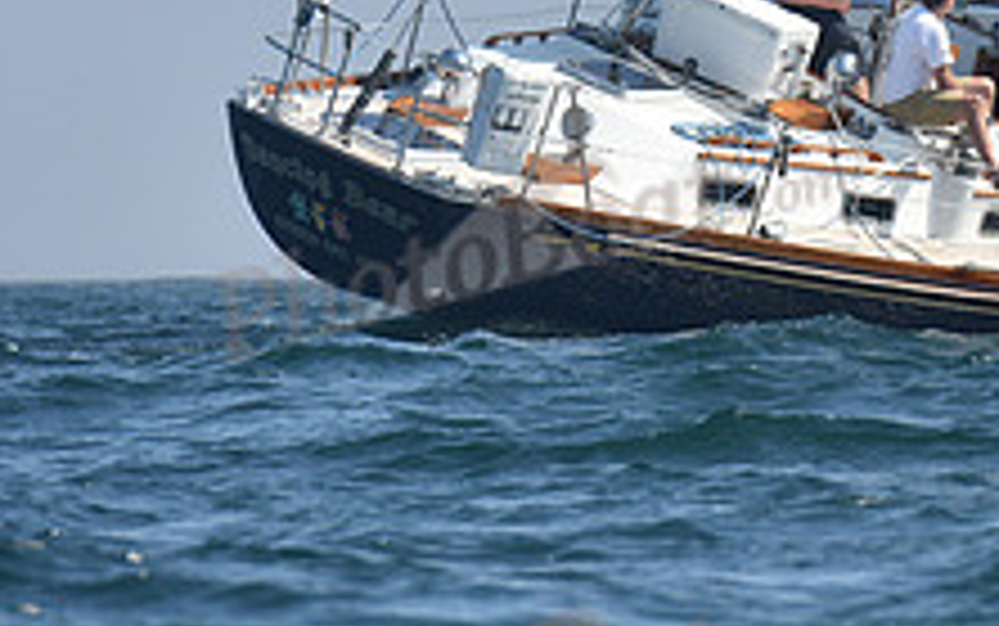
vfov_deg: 2.5
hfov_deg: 4.0
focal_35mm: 519
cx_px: 1084
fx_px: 14137
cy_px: -52
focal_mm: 195
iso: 320
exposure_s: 1/1600
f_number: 8
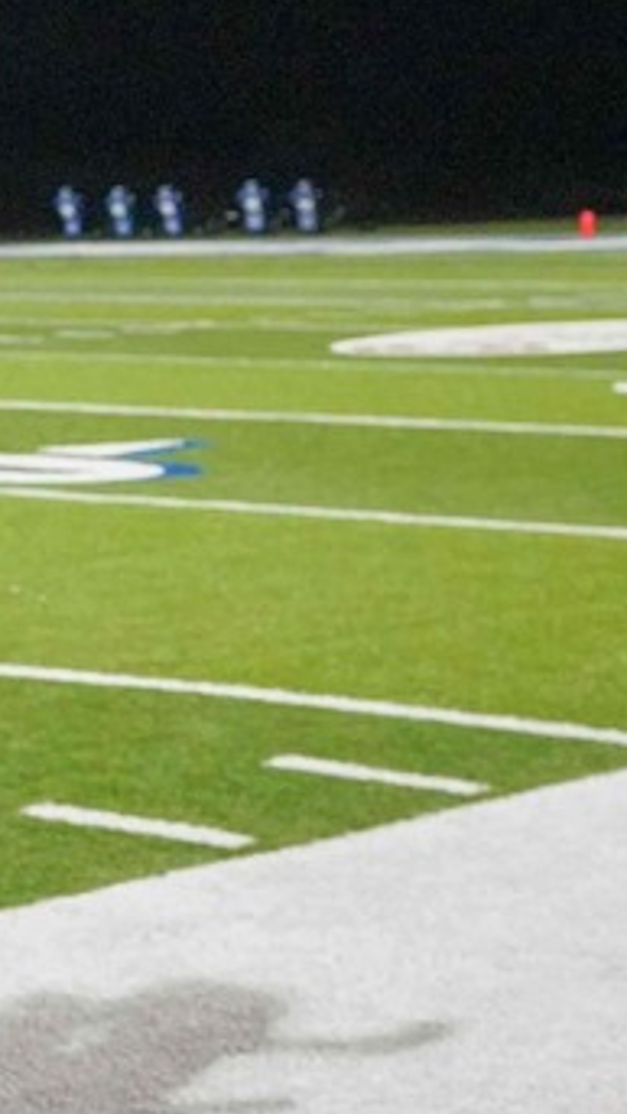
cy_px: 362
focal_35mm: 119
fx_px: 3516
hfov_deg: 9.8
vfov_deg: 18.0
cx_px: -344
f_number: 4
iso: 12800
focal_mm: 38
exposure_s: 1/800
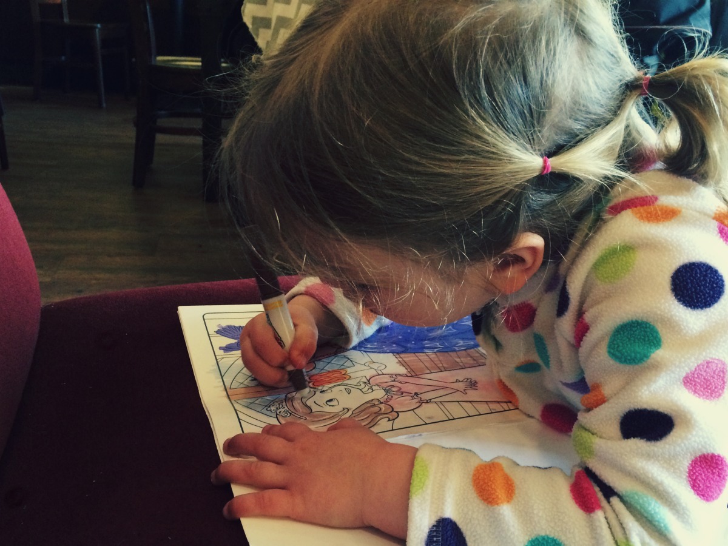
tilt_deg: -23.9
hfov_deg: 61.7
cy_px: 273
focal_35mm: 29
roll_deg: -4.8
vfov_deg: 48.2
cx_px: 364
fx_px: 610
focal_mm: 4.15
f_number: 2.2
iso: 250
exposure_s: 1/30
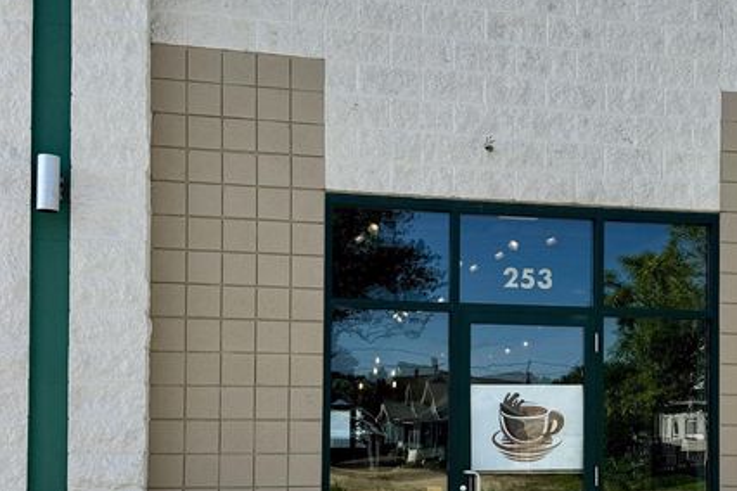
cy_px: 287
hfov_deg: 39.1
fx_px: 1024
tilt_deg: +6.0
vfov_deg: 27.0
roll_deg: -0.9
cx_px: 497
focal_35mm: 50
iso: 80
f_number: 1.78
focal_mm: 6.76
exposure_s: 1/3413
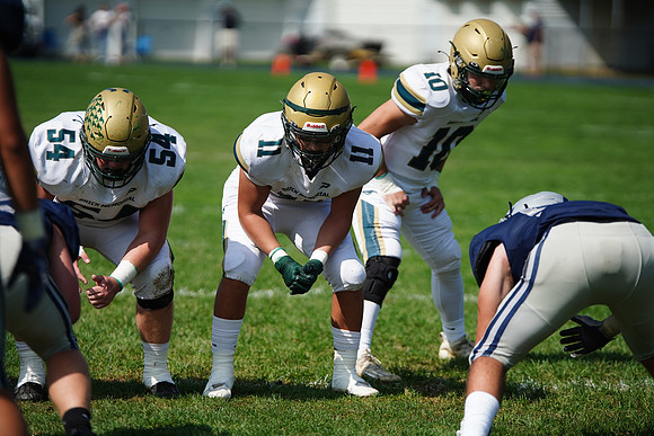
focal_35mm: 247
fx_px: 4488
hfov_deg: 8.3
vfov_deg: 5.6
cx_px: 327
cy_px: 218
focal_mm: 247
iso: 400
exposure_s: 1/8000
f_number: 2.8
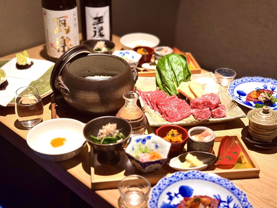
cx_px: 138
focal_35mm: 48
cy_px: 104
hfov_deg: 39.7
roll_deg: -1.5
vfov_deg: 30.3
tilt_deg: -31.0
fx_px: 384
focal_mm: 6.76
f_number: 1.78
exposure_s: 1/100
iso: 64
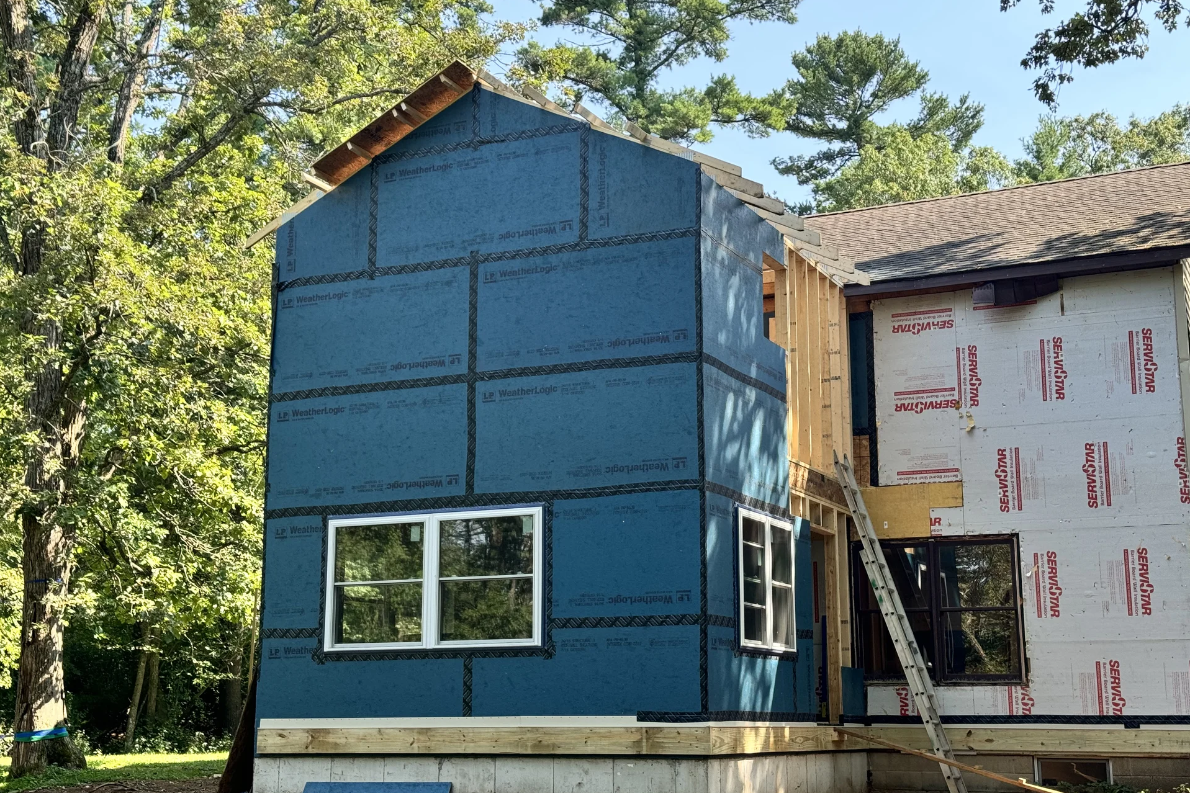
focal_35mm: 50
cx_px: 595
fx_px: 1653
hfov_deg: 39.6
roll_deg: +0.3
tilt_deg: +12.0
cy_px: 385
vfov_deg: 27.0
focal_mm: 6.76
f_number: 1.78
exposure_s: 1/503
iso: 64
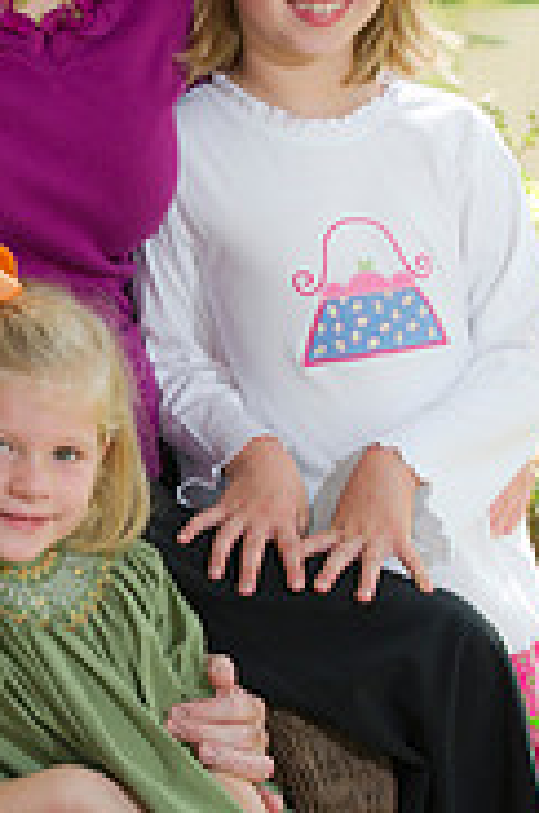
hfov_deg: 6.8
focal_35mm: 201
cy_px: 429
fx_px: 4531
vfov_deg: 10.3
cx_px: -15
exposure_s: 1/160
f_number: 5
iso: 320
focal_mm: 82
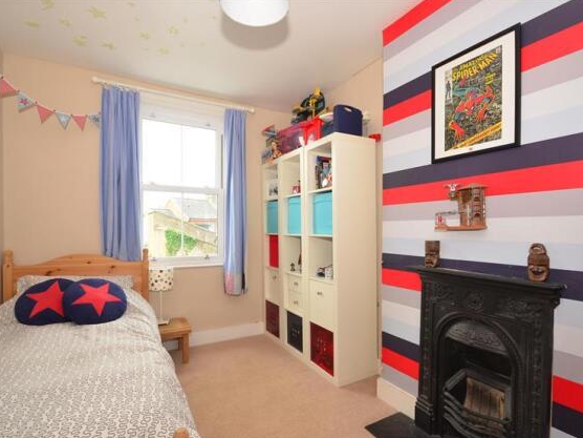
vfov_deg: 74.7
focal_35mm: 17
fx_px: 286
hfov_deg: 91.0
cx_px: 290
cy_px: 226
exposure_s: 1/40
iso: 200
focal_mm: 10
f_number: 7.1
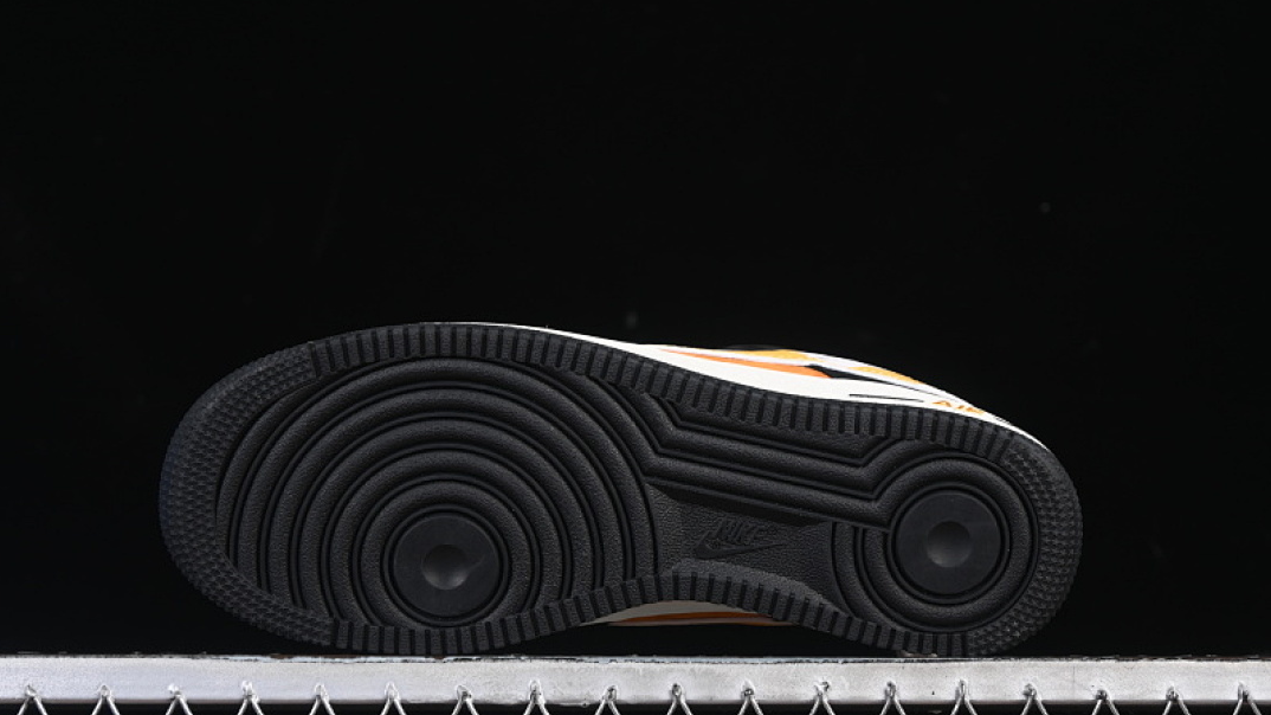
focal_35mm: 79
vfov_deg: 15.3
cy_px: 392
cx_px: 636
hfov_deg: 26.9
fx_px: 2662
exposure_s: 1/60
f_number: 6.3
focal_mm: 50
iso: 160
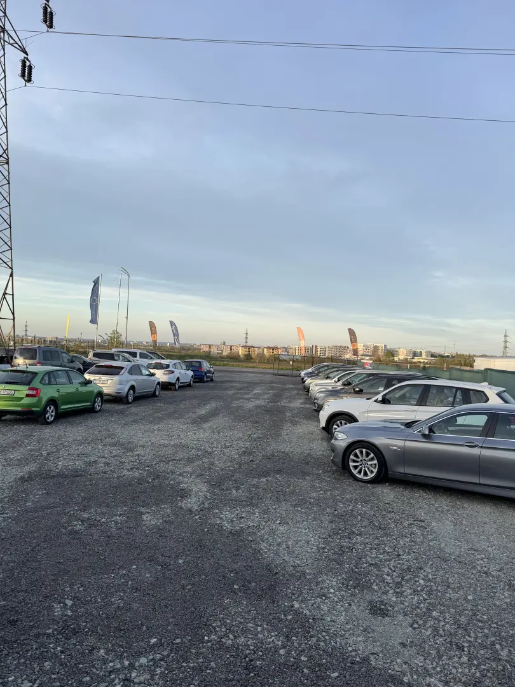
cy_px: 344
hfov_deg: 56.8
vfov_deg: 71.6
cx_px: 258
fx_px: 476
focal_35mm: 24
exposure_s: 1/938
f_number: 1.78
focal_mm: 6.76
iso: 80
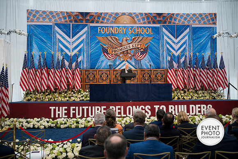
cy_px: 80
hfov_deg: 54.4
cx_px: 119
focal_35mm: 35
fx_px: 231
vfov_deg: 37.9
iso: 220
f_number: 2.8
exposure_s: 1/200
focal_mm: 35
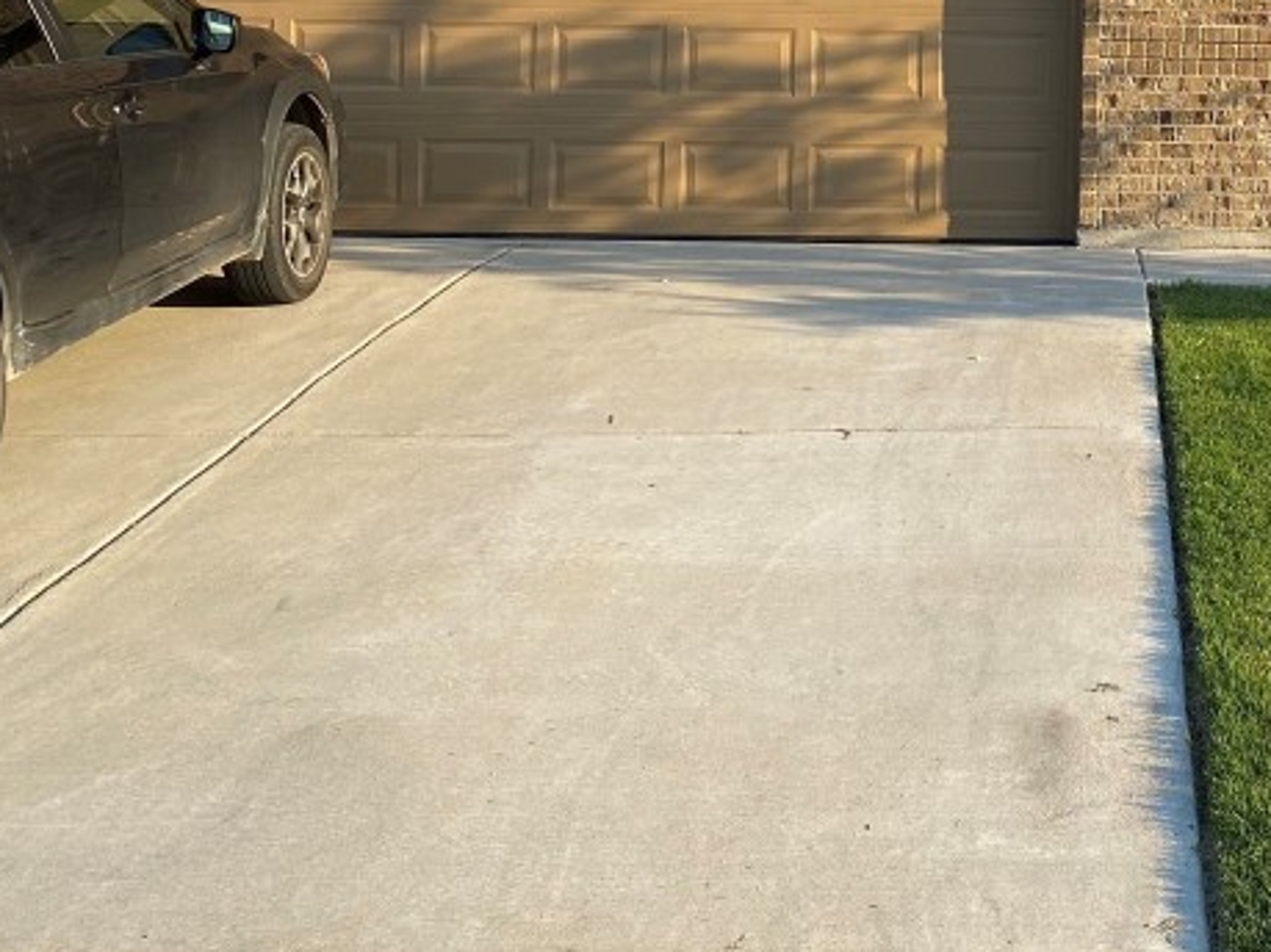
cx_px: 1121
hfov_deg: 31.8
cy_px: 97
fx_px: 2129
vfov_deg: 24.5
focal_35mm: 58
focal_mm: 4.25
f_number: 1.8
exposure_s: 1/1082
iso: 32
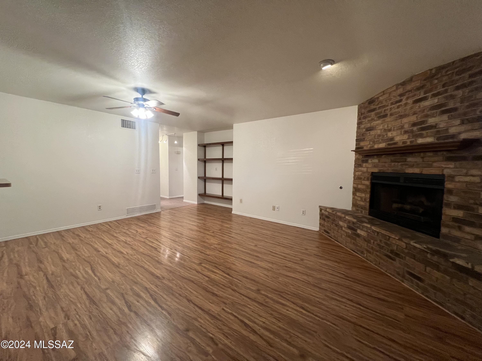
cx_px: 241
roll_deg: +0.5
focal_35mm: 13
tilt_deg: -3.4
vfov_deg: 89.9
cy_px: 180
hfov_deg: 106.2
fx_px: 181
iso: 320
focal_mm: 1.57
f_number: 1.8
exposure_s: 1/60
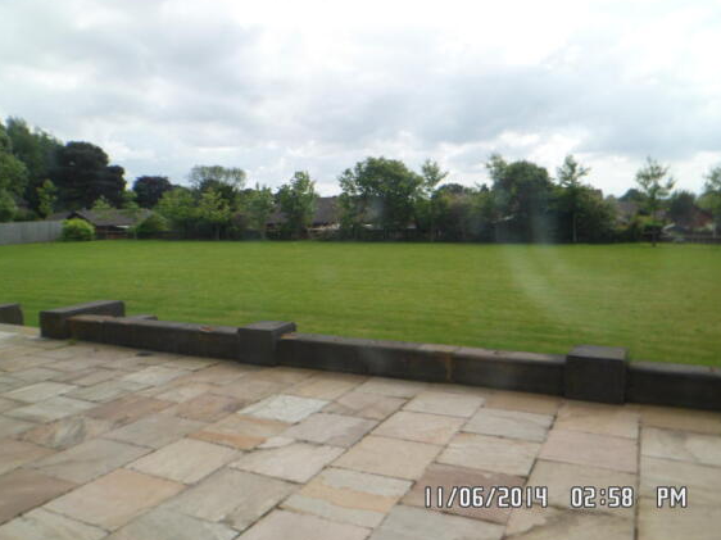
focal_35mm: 28
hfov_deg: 63.5
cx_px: 368
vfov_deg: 49.7
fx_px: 583
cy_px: 273
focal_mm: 4.9
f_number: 3.3
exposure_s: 1/500
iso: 80
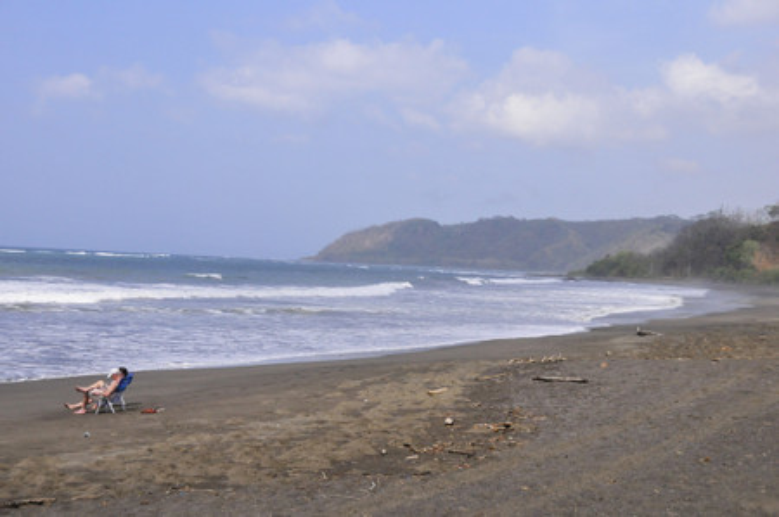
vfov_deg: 25.7
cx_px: 390
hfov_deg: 37.9
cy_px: 258
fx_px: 1135
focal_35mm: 52
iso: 1000
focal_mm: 35
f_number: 5
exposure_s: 1/6400
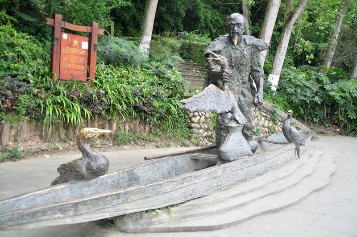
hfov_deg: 57.3
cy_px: 118
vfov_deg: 39.9
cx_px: 178
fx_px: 327
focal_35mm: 33
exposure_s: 1/125
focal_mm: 22
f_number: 5.6
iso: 250
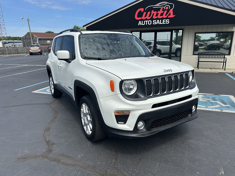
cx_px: 118
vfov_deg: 56.8
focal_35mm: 24
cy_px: 88
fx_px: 163
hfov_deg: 71.6
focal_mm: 6.86
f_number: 1.78
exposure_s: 1/5525
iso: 80
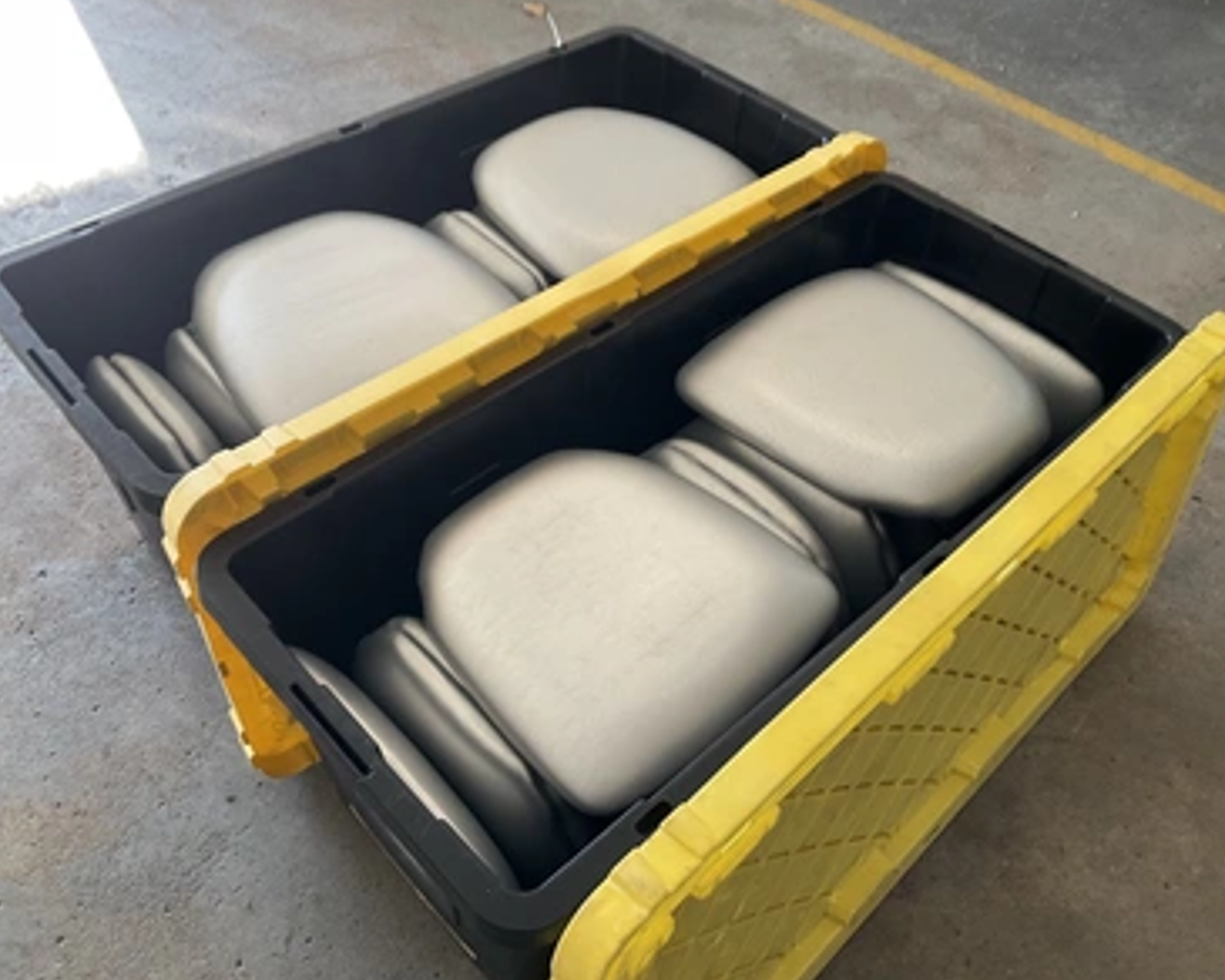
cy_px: 480
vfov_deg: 47.1
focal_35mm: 31
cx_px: 581
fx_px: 1124
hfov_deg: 57.1
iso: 40
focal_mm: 3
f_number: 1.8
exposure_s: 1/60
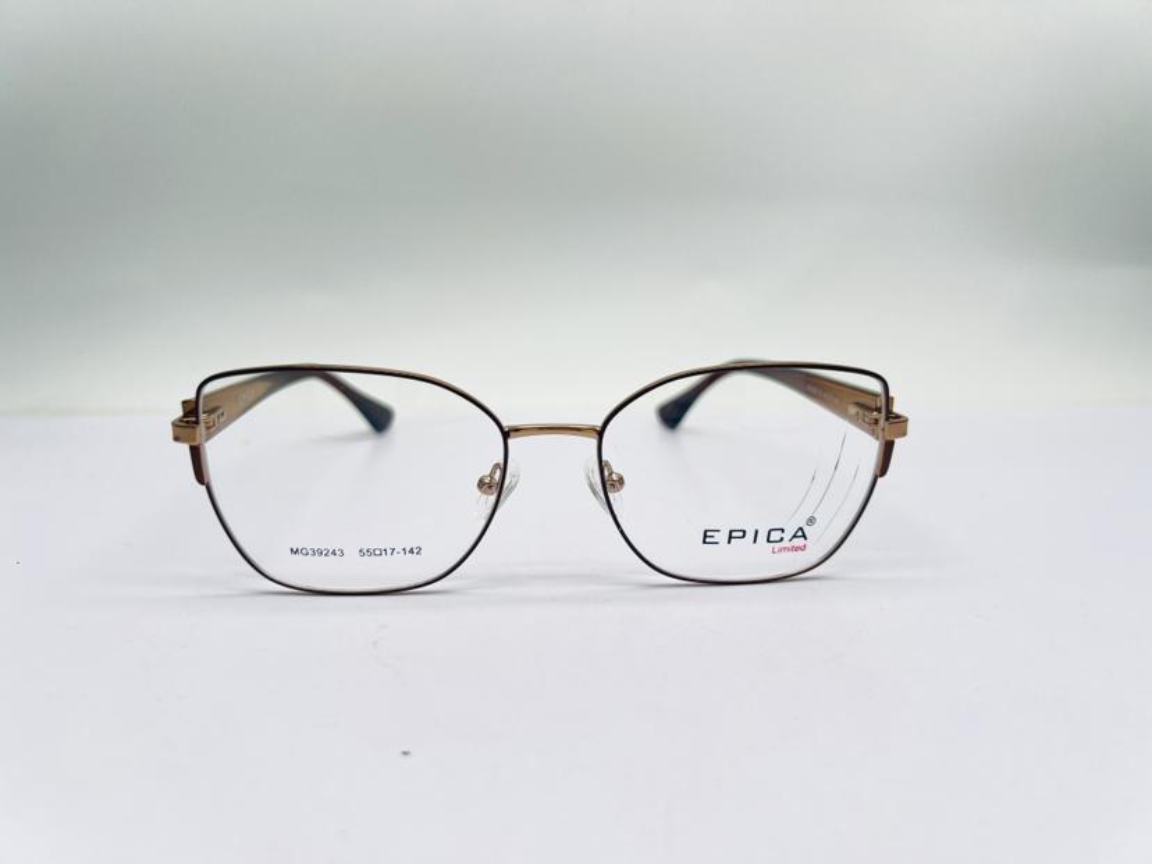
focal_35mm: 26
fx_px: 865
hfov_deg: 67.3
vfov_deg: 53.1
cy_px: 432
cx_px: 576
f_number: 1.5
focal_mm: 5.7
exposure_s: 1/628
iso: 50
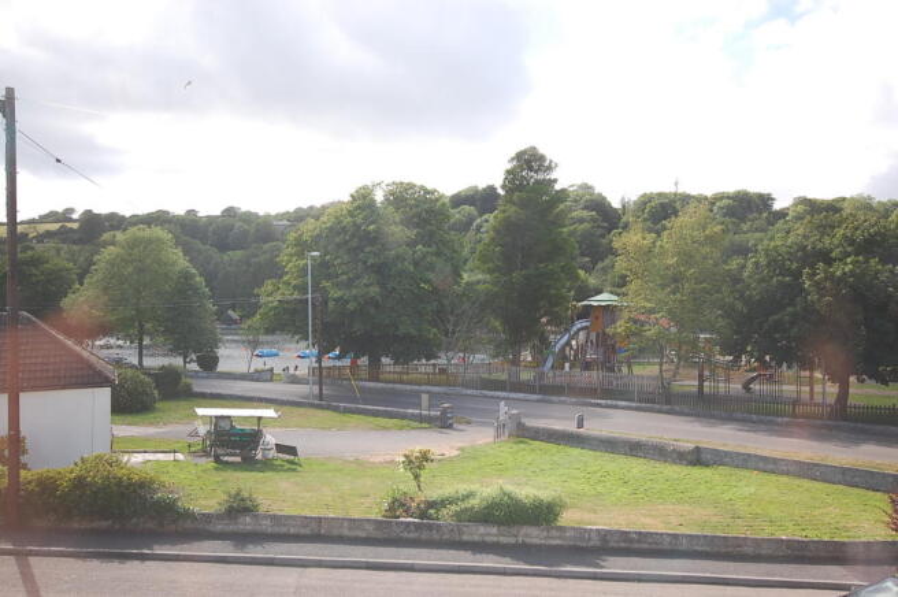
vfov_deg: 43.5
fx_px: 748
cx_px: 449
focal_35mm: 30
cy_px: 298
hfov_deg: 62.0
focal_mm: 20
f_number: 6.3
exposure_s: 1/160
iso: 200
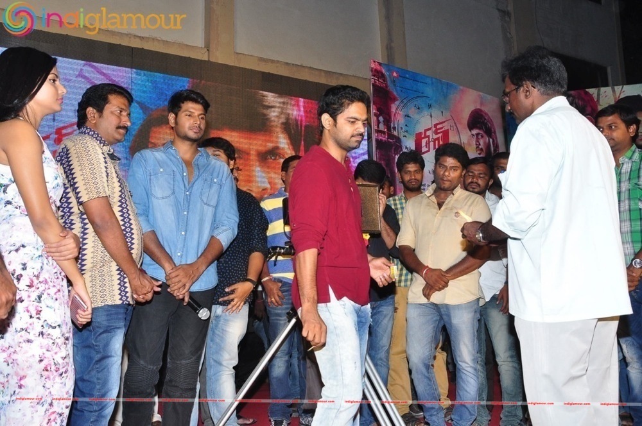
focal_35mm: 32
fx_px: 561
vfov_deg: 41.6
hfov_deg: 59.6
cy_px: 213
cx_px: 321
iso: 640
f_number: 9
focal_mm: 21
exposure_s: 1/125
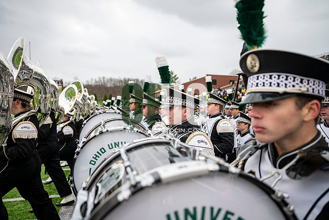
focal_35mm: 24
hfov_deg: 73.7
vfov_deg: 53.2
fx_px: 219
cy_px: 110
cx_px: 164
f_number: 2.8
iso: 160
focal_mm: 24
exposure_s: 1/500
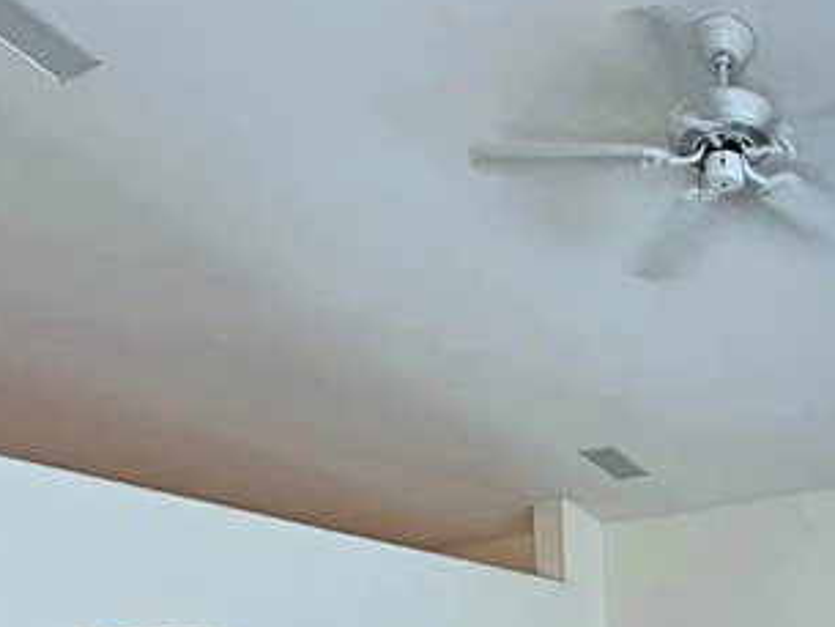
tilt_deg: -9.4
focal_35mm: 47
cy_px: 991
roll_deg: +1.6
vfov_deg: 23.3
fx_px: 1134
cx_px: 775
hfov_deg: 37.4
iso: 80
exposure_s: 1/121
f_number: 2.2
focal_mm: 2.22
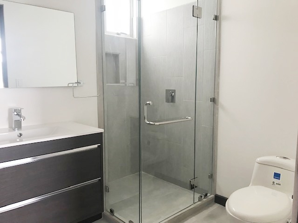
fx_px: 241
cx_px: 149
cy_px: 112
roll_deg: +0.5
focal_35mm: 28
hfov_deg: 63.4
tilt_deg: -7.6
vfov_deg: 49.7
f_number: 1.8
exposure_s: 1/24
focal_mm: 3.99
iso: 40
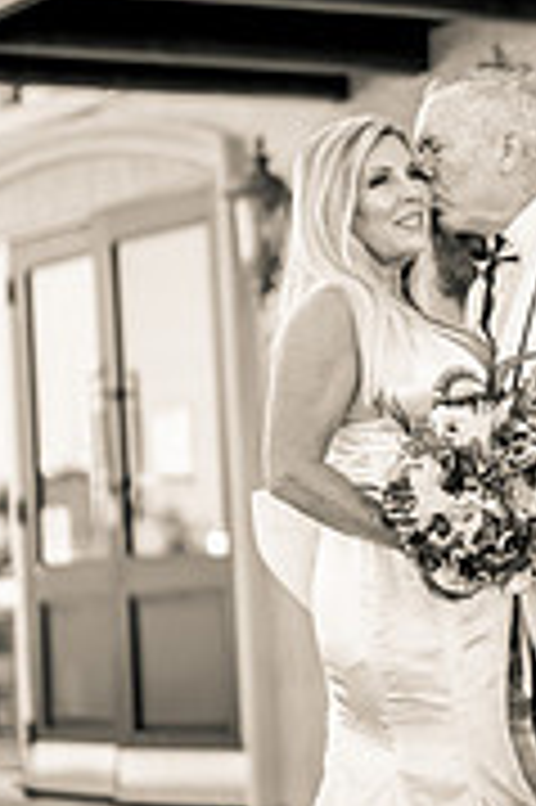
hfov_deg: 10.8
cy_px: 297
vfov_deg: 16.3
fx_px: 2819
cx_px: 423
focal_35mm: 126
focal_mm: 50
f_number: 1.2
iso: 125
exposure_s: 1/2000
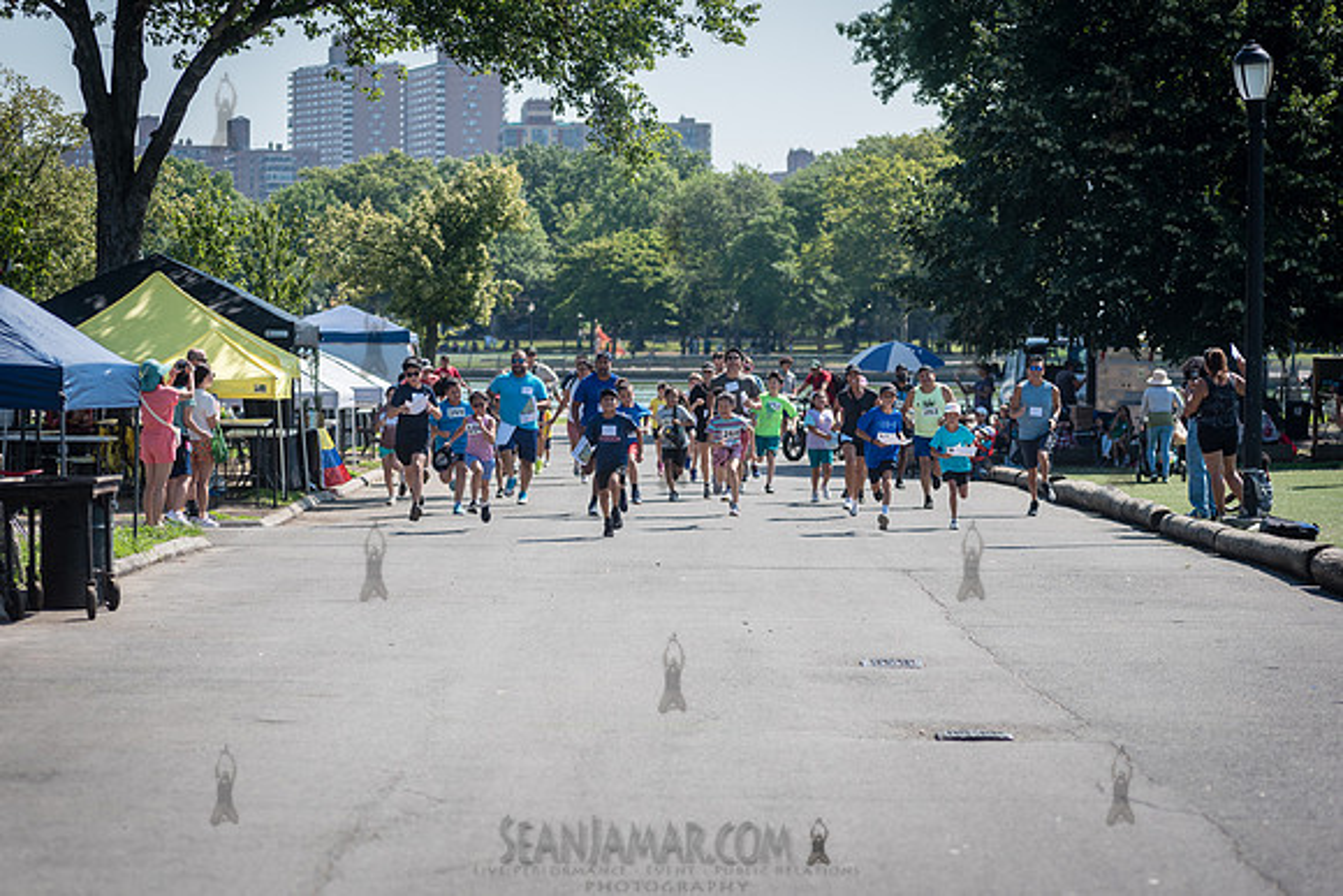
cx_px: 672
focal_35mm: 125
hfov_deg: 16.4
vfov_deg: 11.0
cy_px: 448
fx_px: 4664
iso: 200
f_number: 4
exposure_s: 1/1250
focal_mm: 125
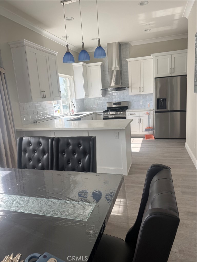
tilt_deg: -9.0
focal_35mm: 24
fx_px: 182
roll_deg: +3.6
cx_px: 98
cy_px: 131
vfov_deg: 71.6
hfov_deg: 56.8
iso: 80
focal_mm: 6.76
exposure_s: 1/353
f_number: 1.78
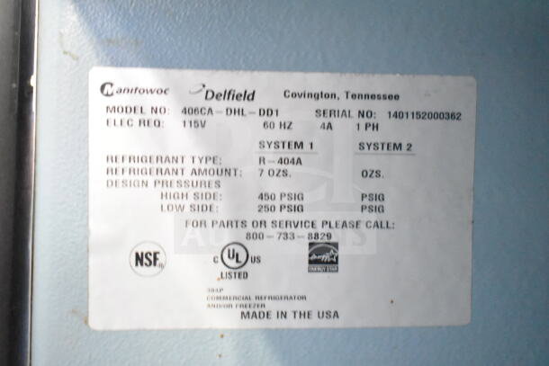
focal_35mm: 46
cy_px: 183
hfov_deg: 42.3
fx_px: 709
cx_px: 274
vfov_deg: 29.0
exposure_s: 1/50
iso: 12800
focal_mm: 31
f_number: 4.2
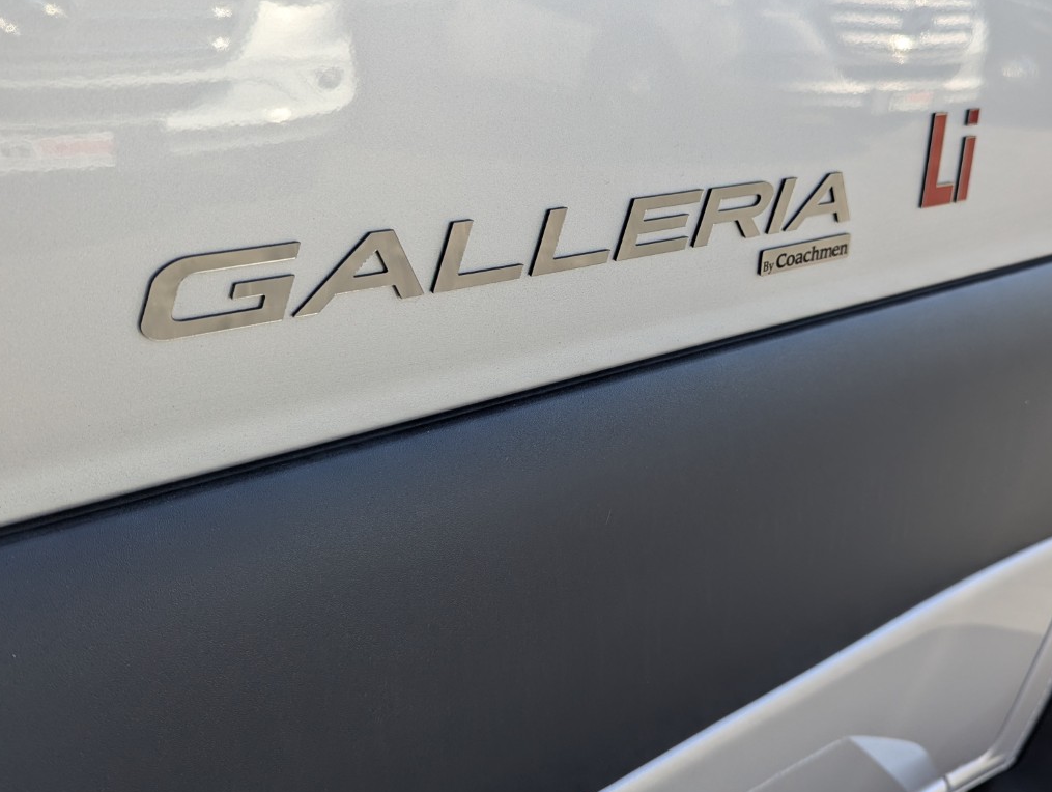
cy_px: 322
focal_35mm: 33
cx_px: 632
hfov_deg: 54.9
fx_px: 1004
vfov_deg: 42.9
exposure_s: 1/488
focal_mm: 6.81
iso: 44
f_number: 1.85
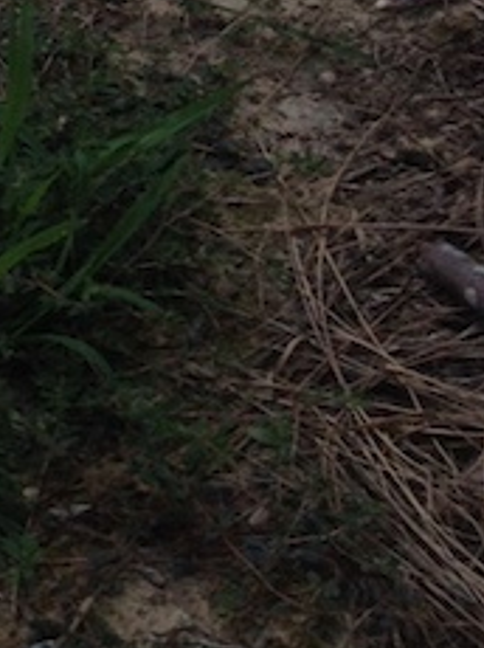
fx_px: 2914
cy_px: -761
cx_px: -386
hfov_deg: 9.1
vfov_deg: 11.2
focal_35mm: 156
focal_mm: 4.28
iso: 50
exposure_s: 1/445
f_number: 2.4
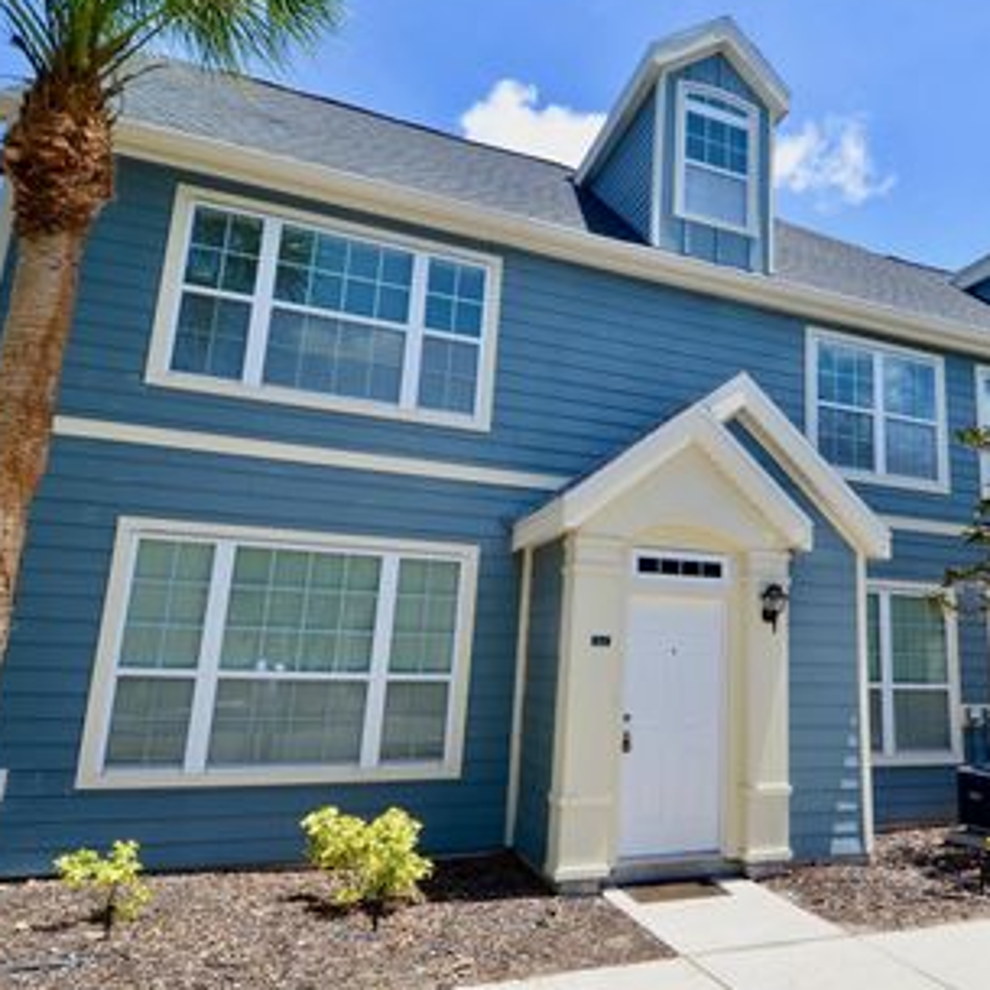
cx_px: 665
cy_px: 492
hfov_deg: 61.3
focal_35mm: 25
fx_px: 809
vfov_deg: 62.9
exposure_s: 1/250
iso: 100
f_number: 8
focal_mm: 12
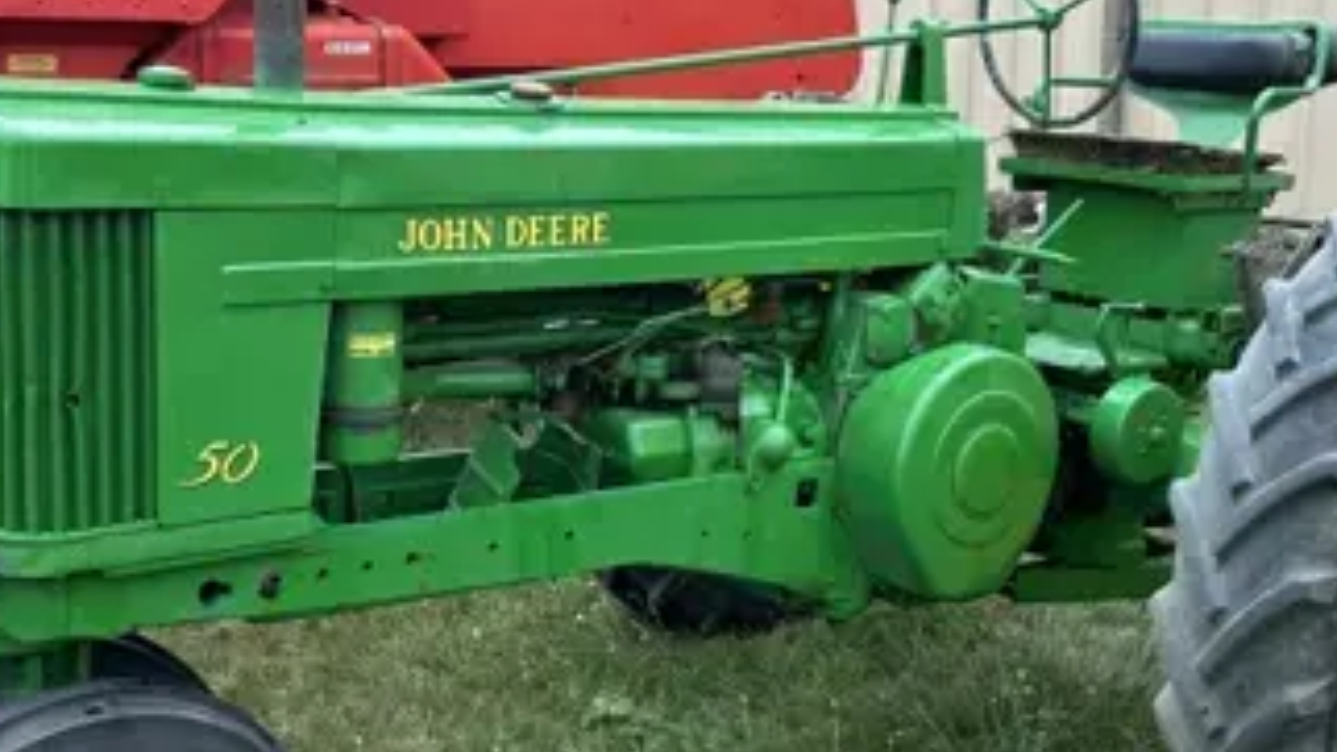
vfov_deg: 23.0
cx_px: 702
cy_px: 424
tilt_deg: -12.0
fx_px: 1843
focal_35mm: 52
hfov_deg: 39.9
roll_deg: +1.0
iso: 80
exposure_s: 1/527
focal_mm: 6.86
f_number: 1.78
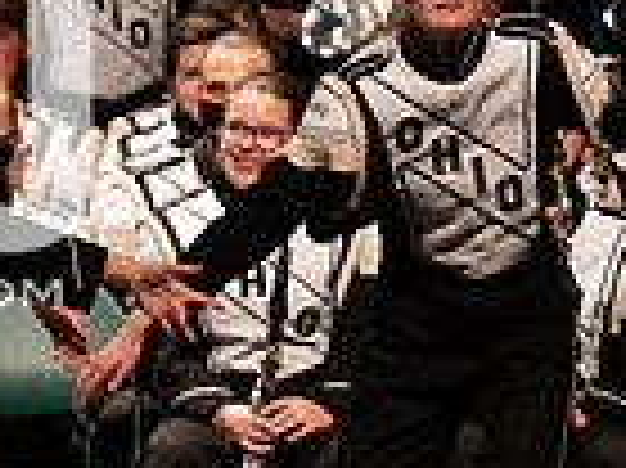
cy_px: 130
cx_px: -248
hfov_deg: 2.5
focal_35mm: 801
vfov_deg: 1.9
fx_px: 14473
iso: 2500
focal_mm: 200
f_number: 2.8
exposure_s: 1/500
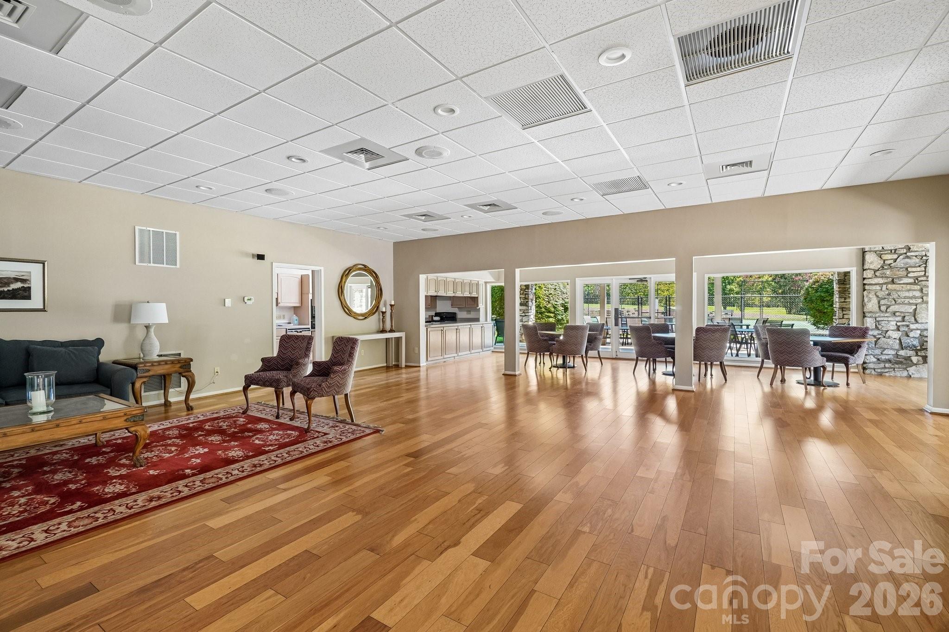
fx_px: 395
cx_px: 474
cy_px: 316
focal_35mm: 15
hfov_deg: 100.4
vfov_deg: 77.3
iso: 400
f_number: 8
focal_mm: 10
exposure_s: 1/13
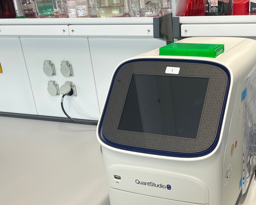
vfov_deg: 31.5
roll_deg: +3.8
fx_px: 356
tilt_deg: -26.2
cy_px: 153
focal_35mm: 47
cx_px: 175
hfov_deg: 39.0
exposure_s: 1/100
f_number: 1.5
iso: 40
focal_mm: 5.7
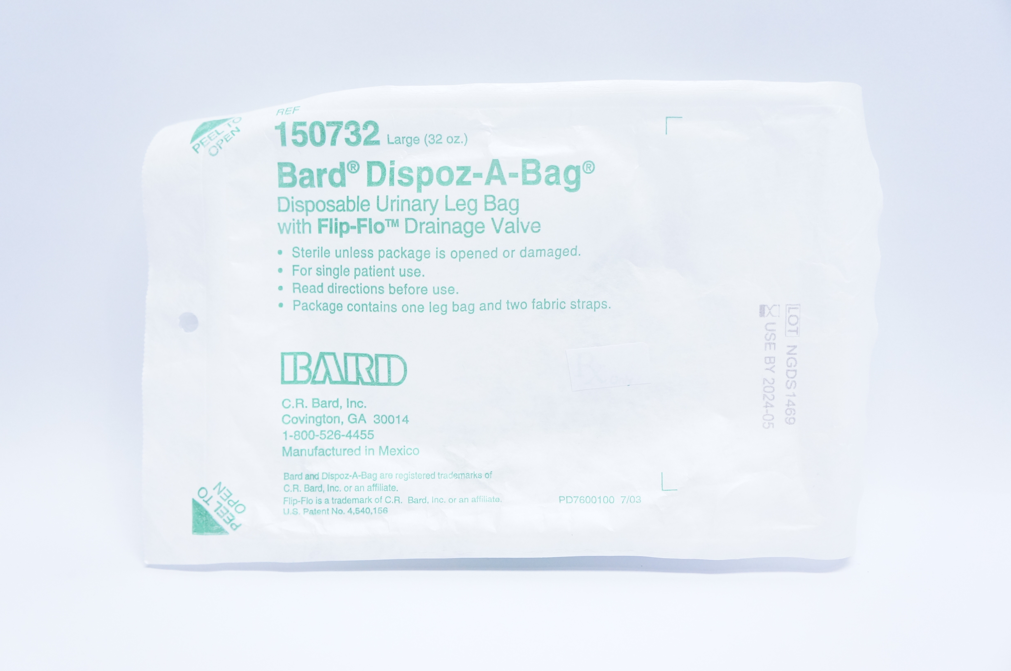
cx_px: 506
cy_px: 336
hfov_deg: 57.3
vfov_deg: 39.9
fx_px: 926
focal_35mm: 33
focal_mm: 22
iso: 1600
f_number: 4.5
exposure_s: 1/160
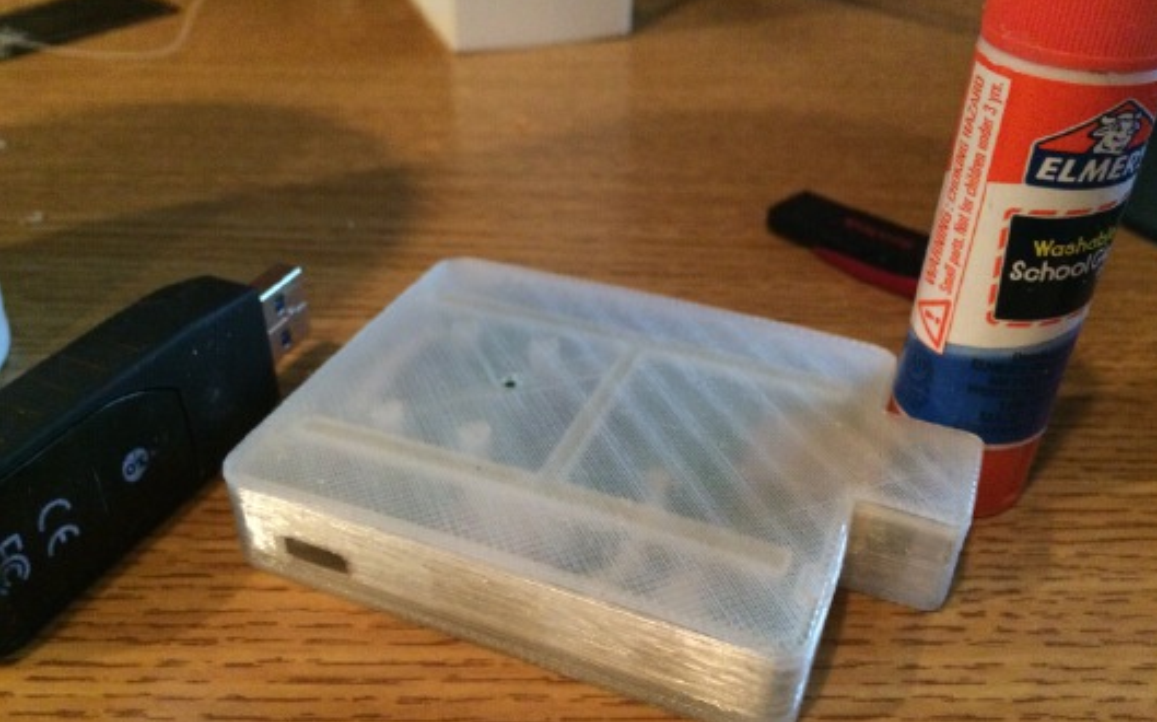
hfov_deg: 61.3
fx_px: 977
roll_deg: -1.1
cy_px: 429
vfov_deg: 40.4
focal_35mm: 31
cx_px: 581
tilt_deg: -38.6
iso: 320
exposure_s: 1/15
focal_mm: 4.15
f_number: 2.2
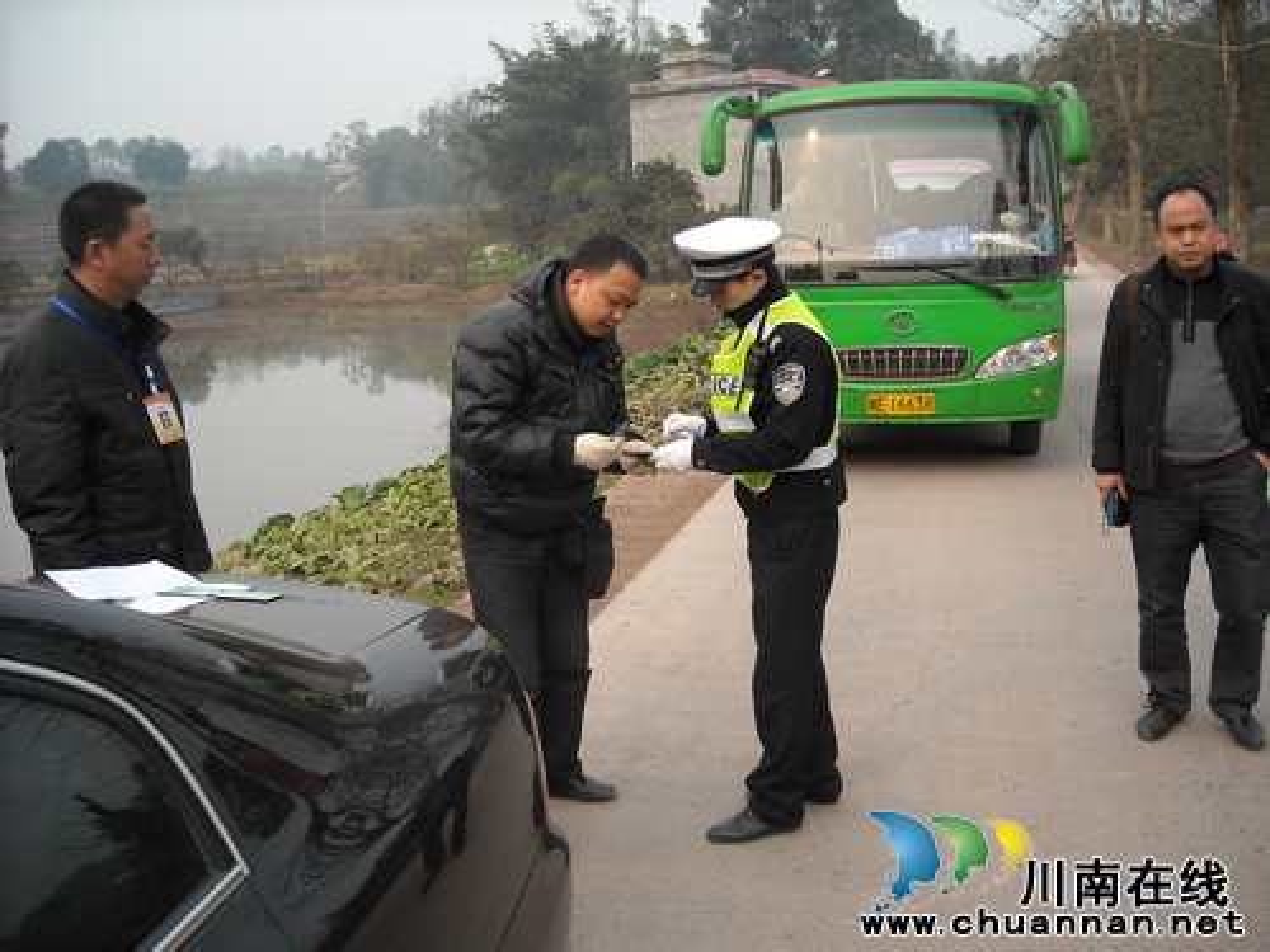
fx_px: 1284
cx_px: 635
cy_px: 476
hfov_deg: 52.6
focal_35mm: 35
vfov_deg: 40.7
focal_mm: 5.7
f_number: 2.8
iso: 64
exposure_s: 1/369
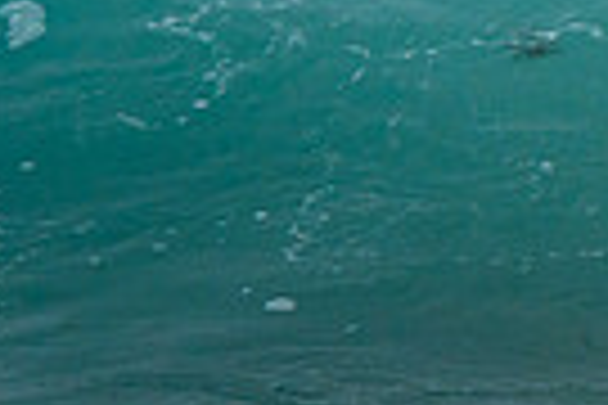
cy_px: -199
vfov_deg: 0.6
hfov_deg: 0.9
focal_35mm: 2356
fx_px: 39787
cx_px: 1369
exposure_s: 1/2000
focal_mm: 400
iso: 500
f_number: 7.1
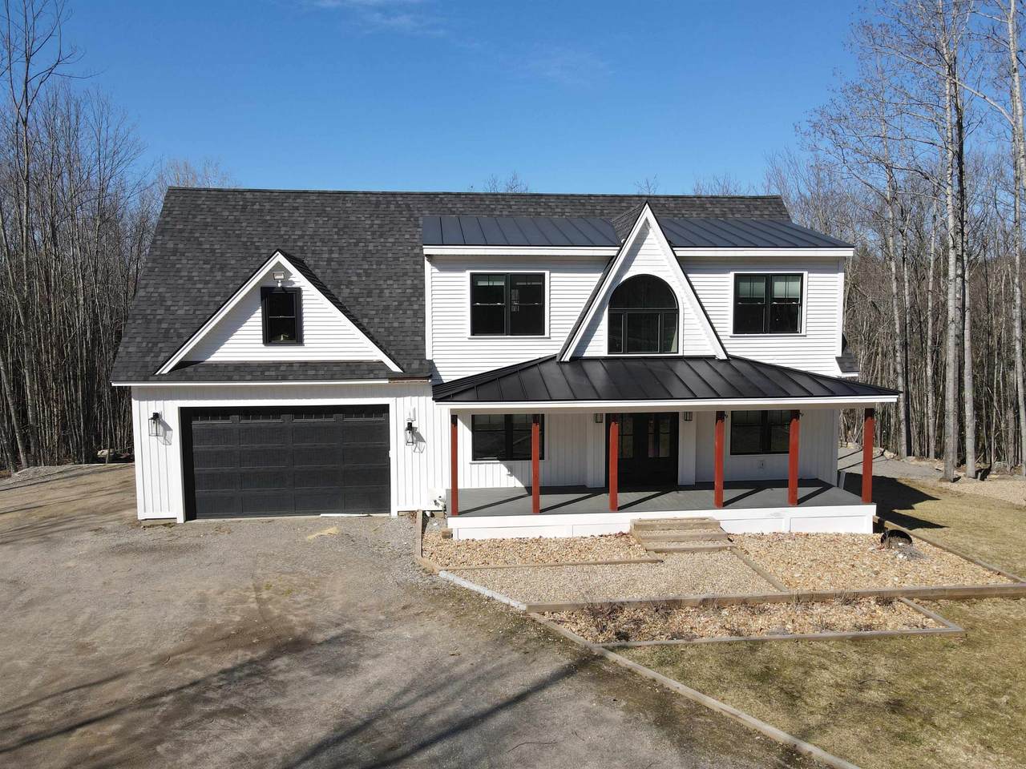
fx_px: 711
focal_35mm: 24
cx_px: 513
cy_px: 384
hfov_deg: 71.6
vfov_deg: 56.8
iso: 100
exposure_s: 1/725
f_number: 2.8
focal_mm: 4.5
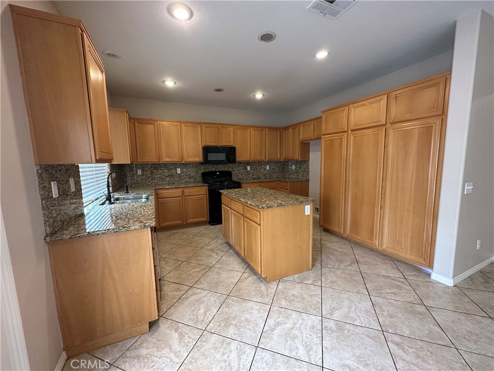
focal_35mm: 14
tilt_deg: -7.2
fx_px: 200
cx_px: 247
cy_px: 186
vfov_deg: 85.7
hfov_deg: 102.1
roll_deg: +1.2
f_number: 2.2
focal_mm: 2.22
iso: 400
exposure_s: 1/60
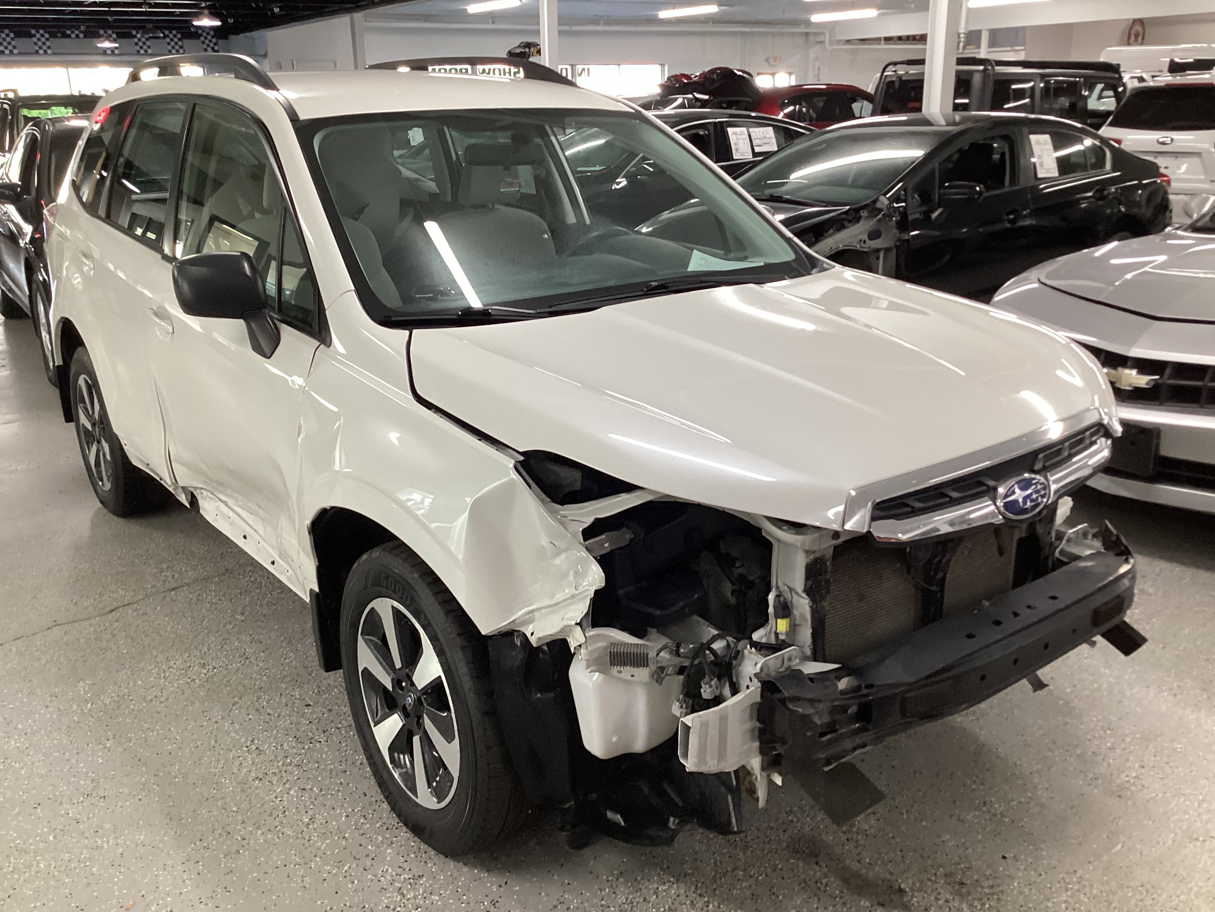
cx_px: 608
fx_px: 1088
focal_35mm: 31
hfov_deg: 58.4
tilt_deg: -18.3
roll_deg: +0.7
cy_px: 456
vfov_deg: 45.4
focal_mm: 3.3
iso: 125
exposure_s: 1/60
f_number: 2.4
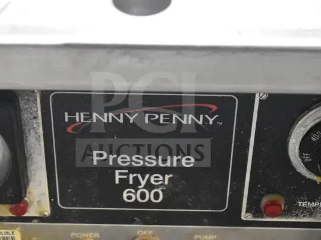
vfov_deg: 16.3
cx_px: 143
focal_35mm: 91
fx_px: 839
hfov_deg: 21.6
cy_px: 119
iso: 8000
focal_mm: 55
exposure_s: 1/100
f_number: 5.6
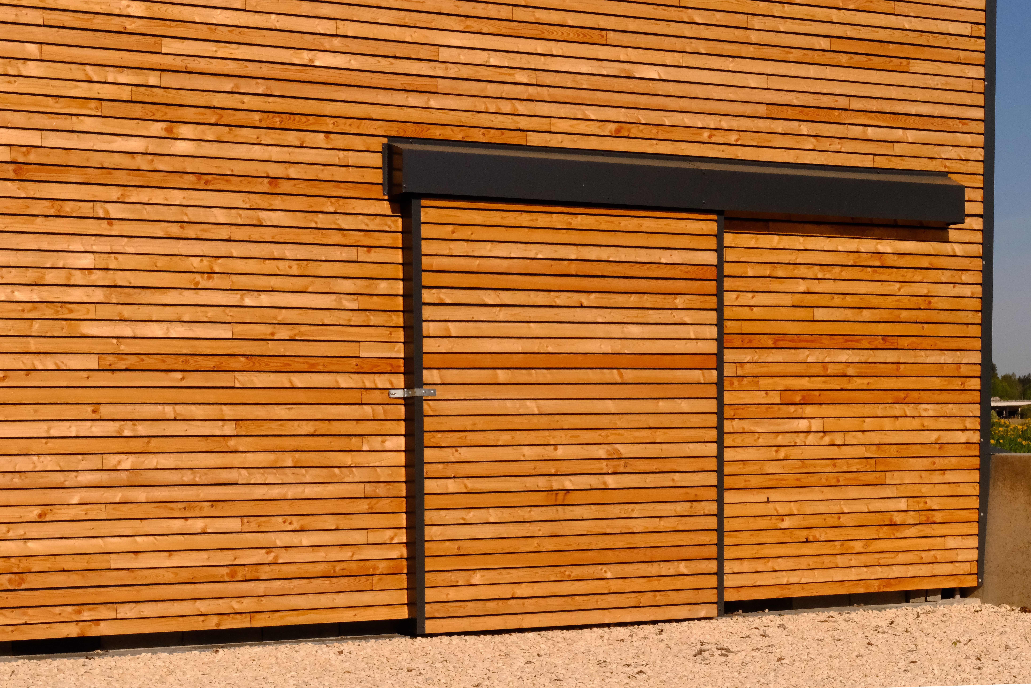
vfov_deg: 19.2
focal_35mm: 71
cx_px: 516
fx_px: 2033
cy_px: 344
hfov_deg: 28.5
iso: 1600
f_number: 18
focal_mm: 47.2
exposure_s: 1/2000
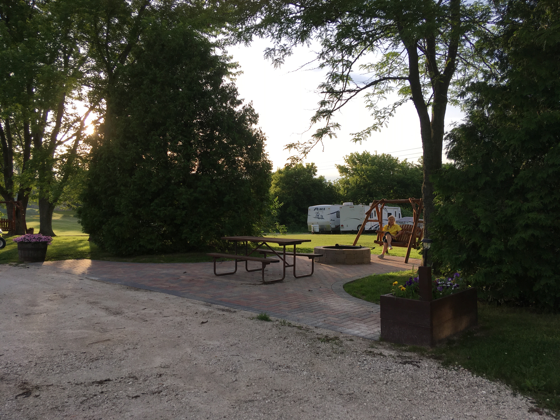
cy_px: 210
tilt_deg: +0.2
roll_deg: +0.7
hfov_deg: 61.7
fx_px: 469
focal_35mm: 29
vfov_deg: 48.2
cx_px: 280
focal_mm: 4.15
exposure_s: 1/513
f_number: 2.2
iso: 25
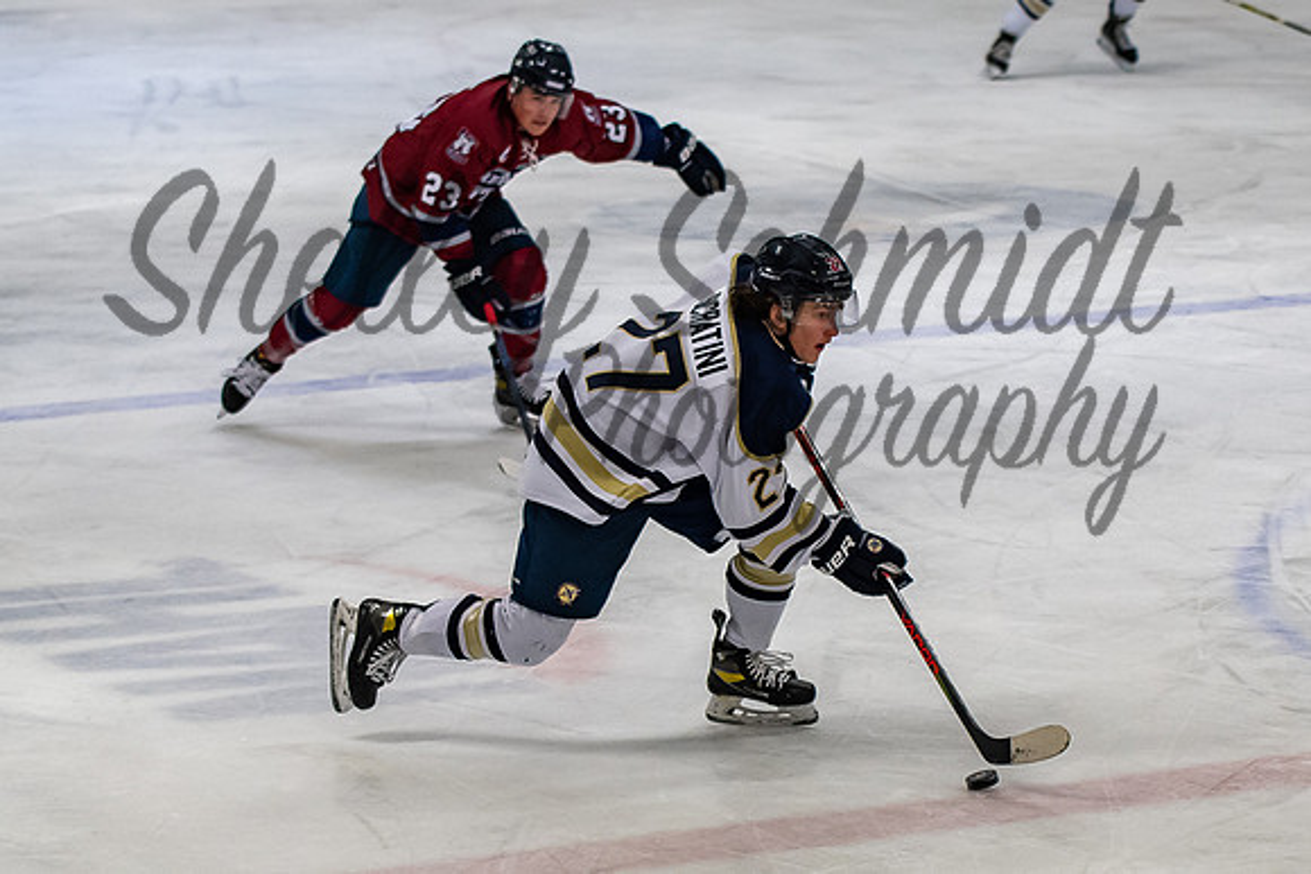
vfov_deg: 8.5
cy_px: 475
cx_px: 744
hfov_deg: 12.7
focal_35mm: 162
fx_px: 5892
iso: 900
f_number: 3.2
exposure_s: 1/800
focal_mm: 70
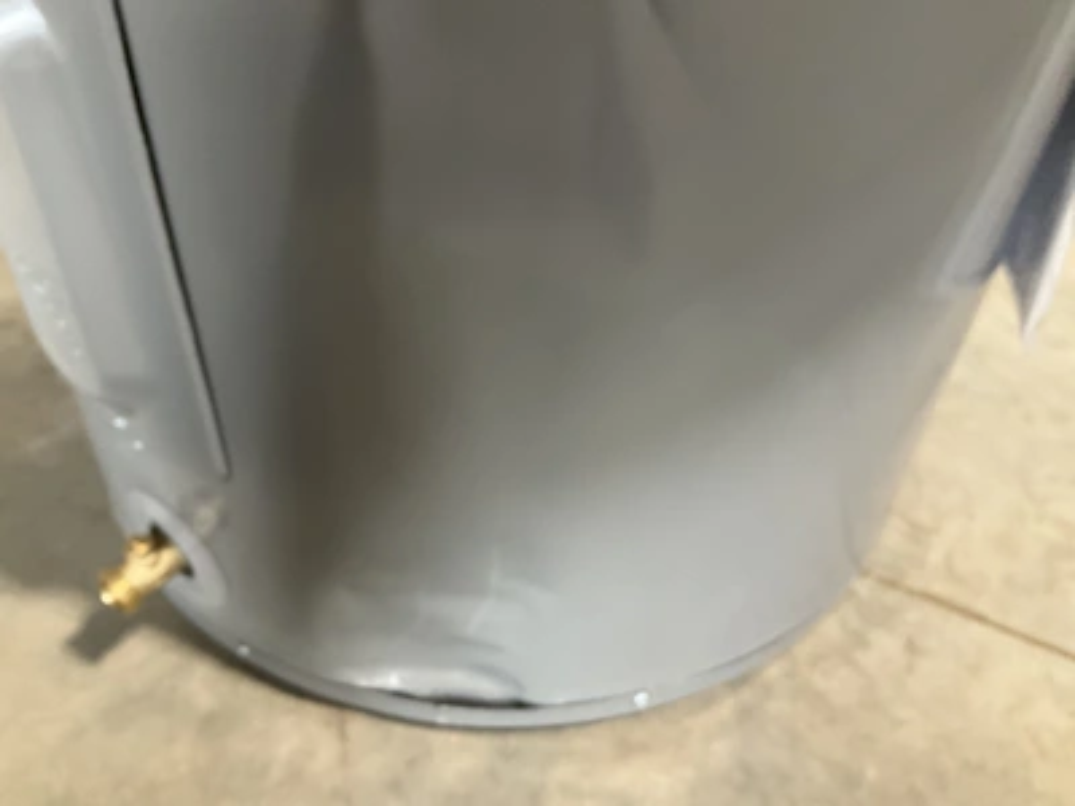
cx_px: 538
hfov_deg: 61.7
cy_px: 403
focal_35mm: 29
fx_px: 901
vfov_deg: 48.2
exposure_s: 1/60
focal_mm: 3
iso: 250
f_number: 1.8
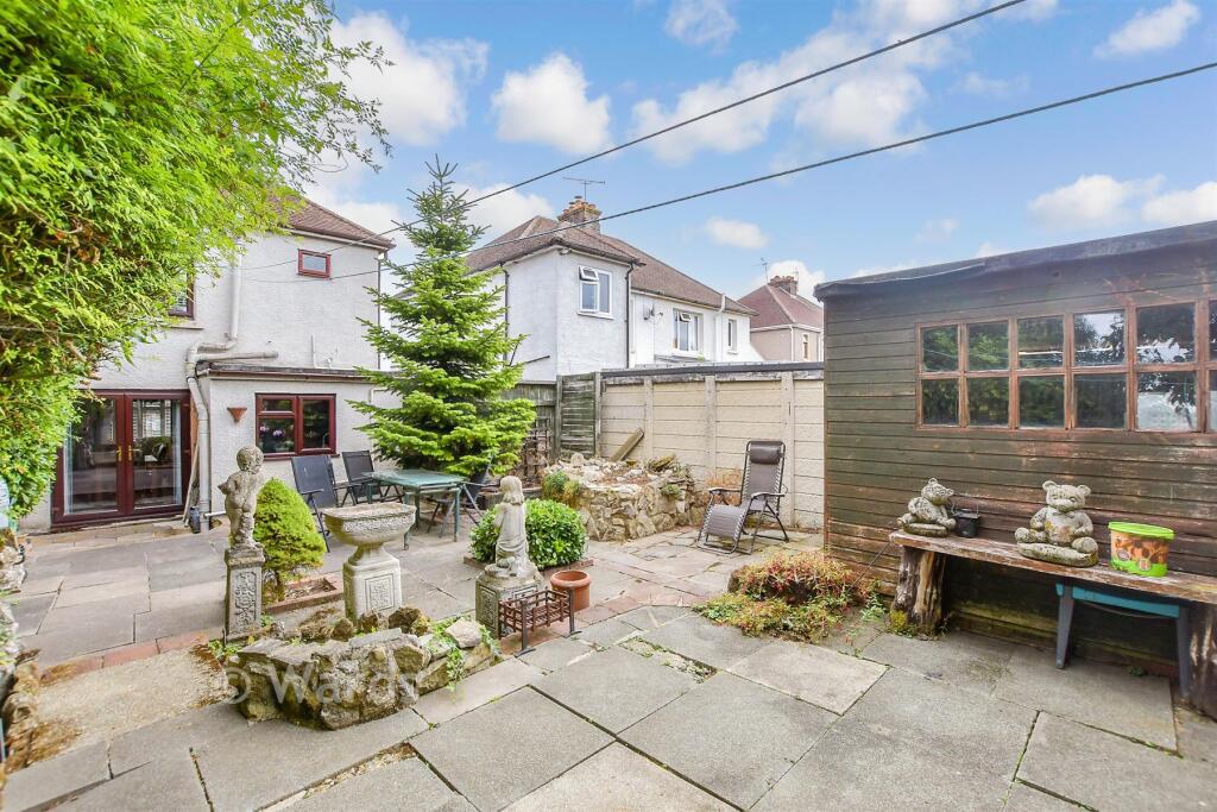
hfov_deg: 100.4
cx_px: 608
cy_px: 406
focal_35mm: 15
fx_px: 507
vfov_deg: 77.3
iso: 320
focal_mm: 10
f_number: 8
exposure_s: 1/200
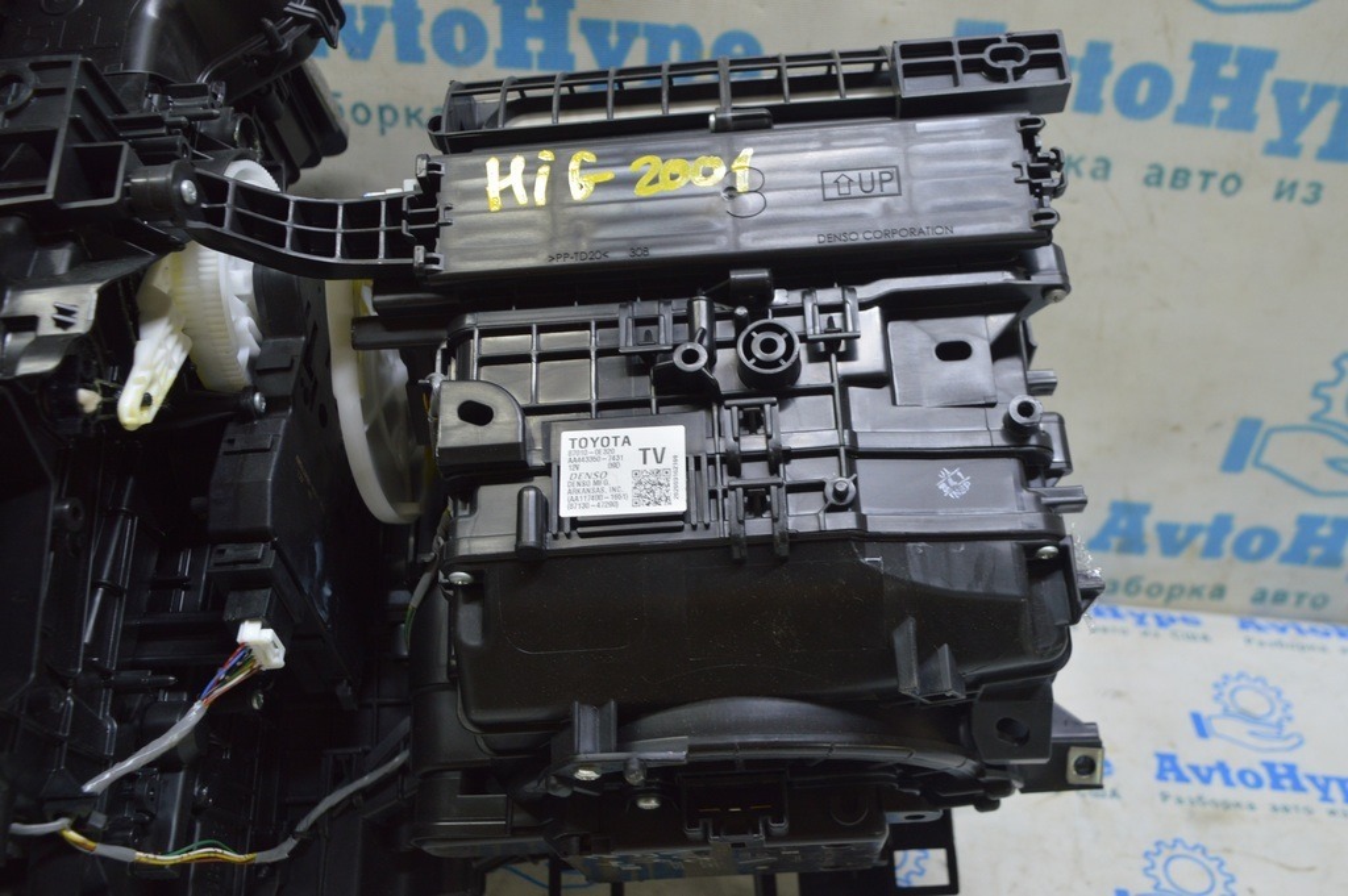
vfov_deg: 38.3
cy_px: 448
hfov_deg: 55.1
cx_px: 674
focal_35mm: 34
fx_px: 1291
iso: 400
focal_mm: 23
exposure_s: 1/20
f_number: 5.6
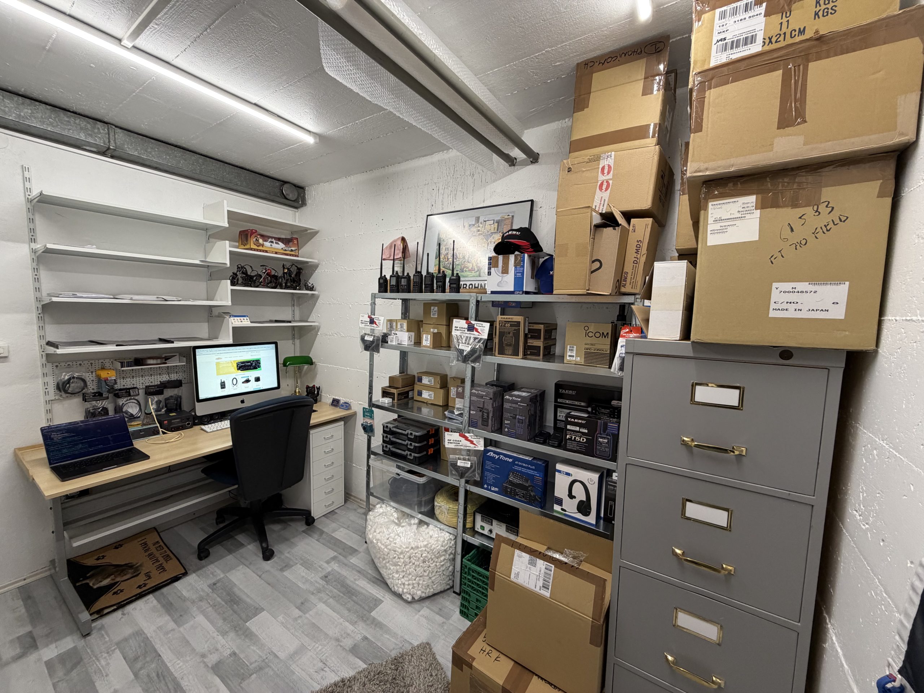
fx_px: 374
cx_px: 462
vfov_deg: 85.7
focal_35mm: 14
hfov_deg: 102.1
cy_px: 346
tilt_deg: -5.3
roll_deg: -1.6
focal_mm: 2.22
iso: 250
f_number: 2.2
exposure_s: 1/100
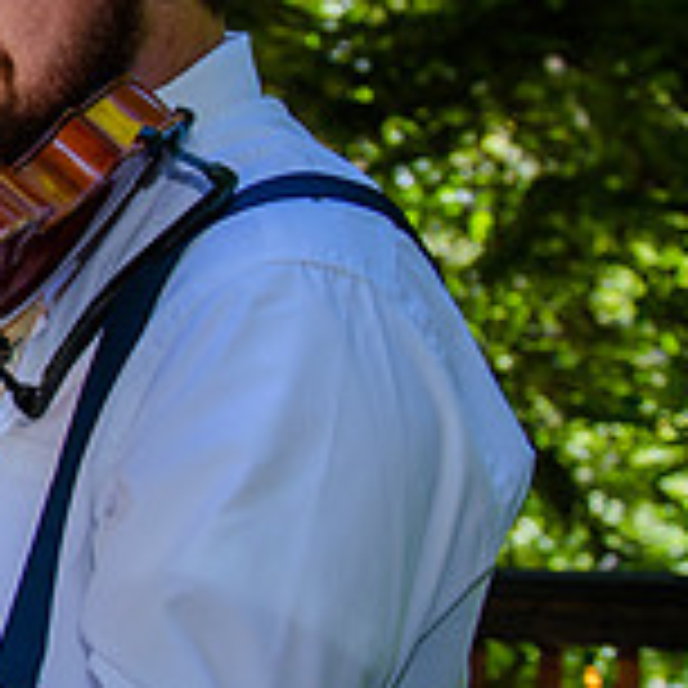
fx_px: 1844
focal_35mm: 82
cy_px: 244
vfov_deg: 21.1
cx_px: -521
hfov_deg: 17.5
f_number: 2.8
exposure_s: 1/250
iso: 160
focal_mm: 24
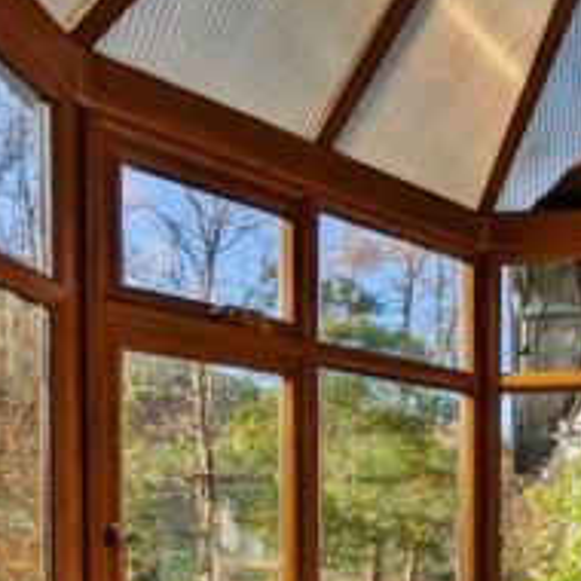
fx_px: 722
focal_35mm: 38
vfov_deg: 39.6
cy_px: 555
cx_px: 436
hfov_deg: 42.5
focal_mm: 1.83
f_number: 2.2
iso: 43
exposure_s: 1/406
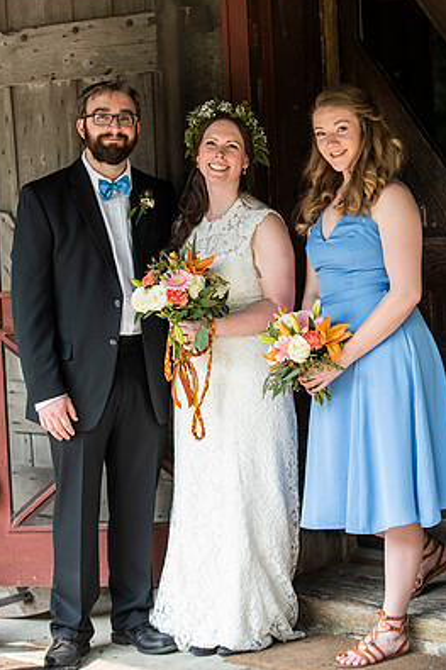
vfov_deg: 20.8
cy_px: 305
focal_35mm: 98
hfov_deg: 13.9
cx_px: 249
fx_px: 1823
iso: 400
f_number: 3.5
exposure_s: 1/400
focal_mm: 86
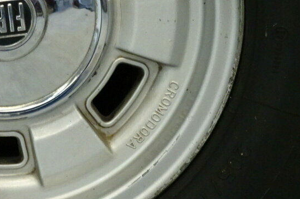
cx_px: -2
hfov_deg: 16.2
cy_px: 16
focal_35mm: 124
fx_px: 1033
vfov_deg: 11.0
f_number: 4.5
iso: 800
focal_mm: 9.18
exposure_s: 1/13
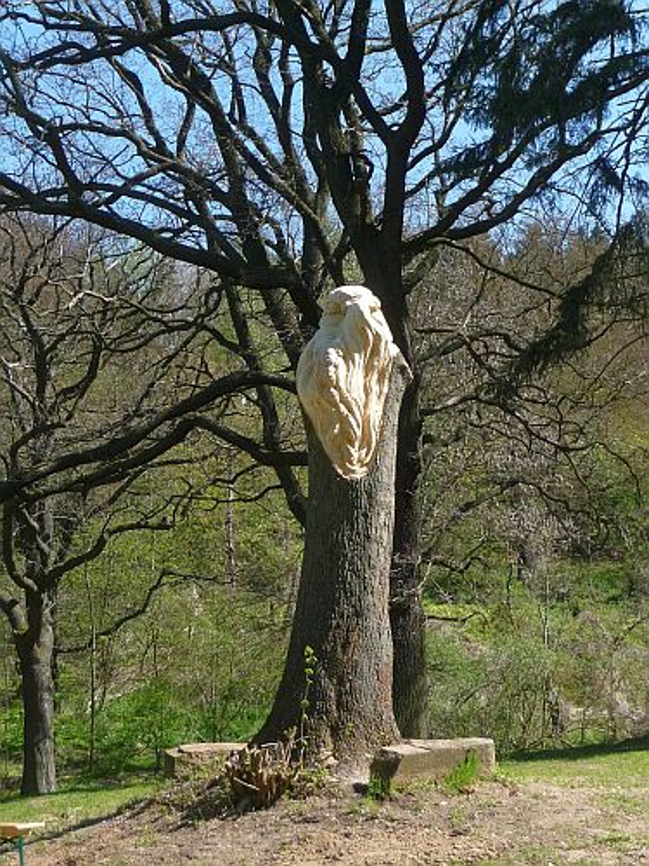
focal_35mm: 67
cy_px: 433
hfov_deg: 21.9
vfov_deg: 29.0
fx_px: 1675
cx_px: 324
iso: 200
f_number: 4.5
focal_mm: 11.3
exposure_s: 1/640
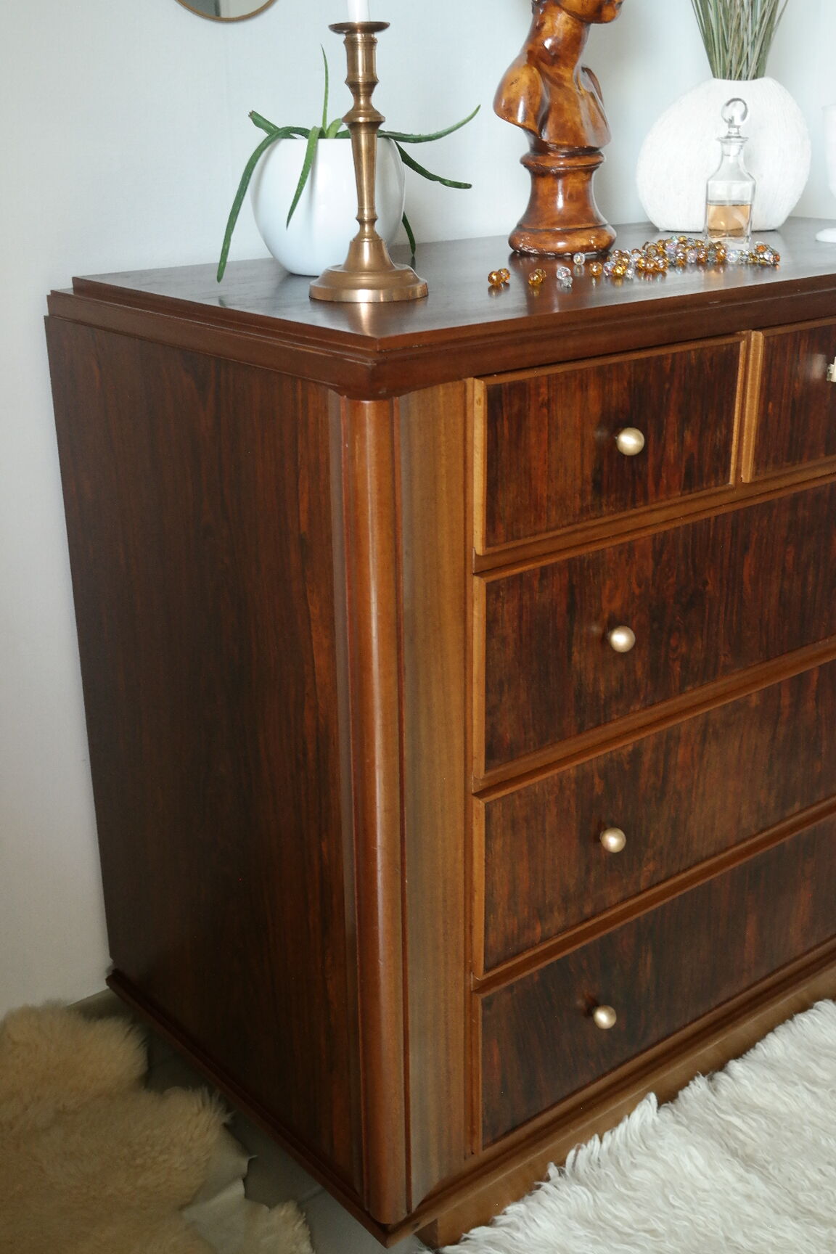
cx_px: 418
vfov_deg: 48.5
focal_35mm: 40
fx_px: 1393
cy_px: 627
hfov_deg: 33.4
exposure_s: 1/25
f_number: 5.6
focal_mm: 26
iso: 1600
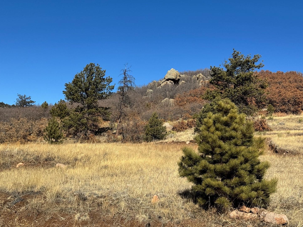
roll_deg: -2.9
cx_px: 138
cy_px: 122
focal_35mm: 53
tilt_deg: +3.3
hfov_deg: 36.1
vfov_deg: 27.5
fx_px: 464
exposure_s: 1/7092
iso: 64
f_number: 1.78
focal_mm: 6.76
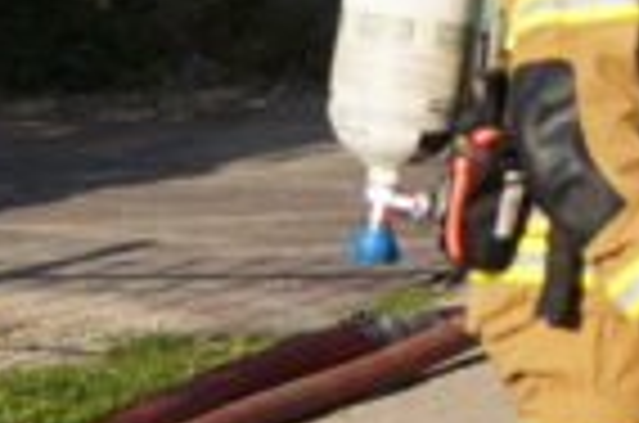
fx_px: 7049
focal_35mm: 398
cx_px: 1814
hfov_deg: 5.0
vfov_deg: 3.4
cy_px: -430
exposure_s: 1/1600
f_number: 5
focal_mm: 55
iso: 400
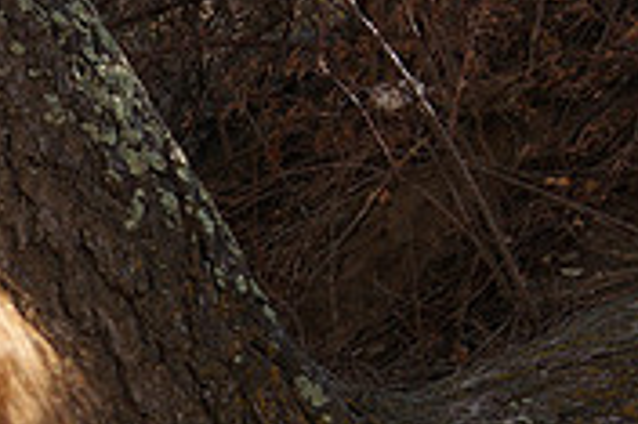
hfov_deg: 17.8
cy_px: 607
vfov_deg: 13.1
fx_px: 1753
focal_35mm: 99
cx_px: -402
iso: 100
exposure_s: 1/100
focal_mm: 20
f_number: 3.5
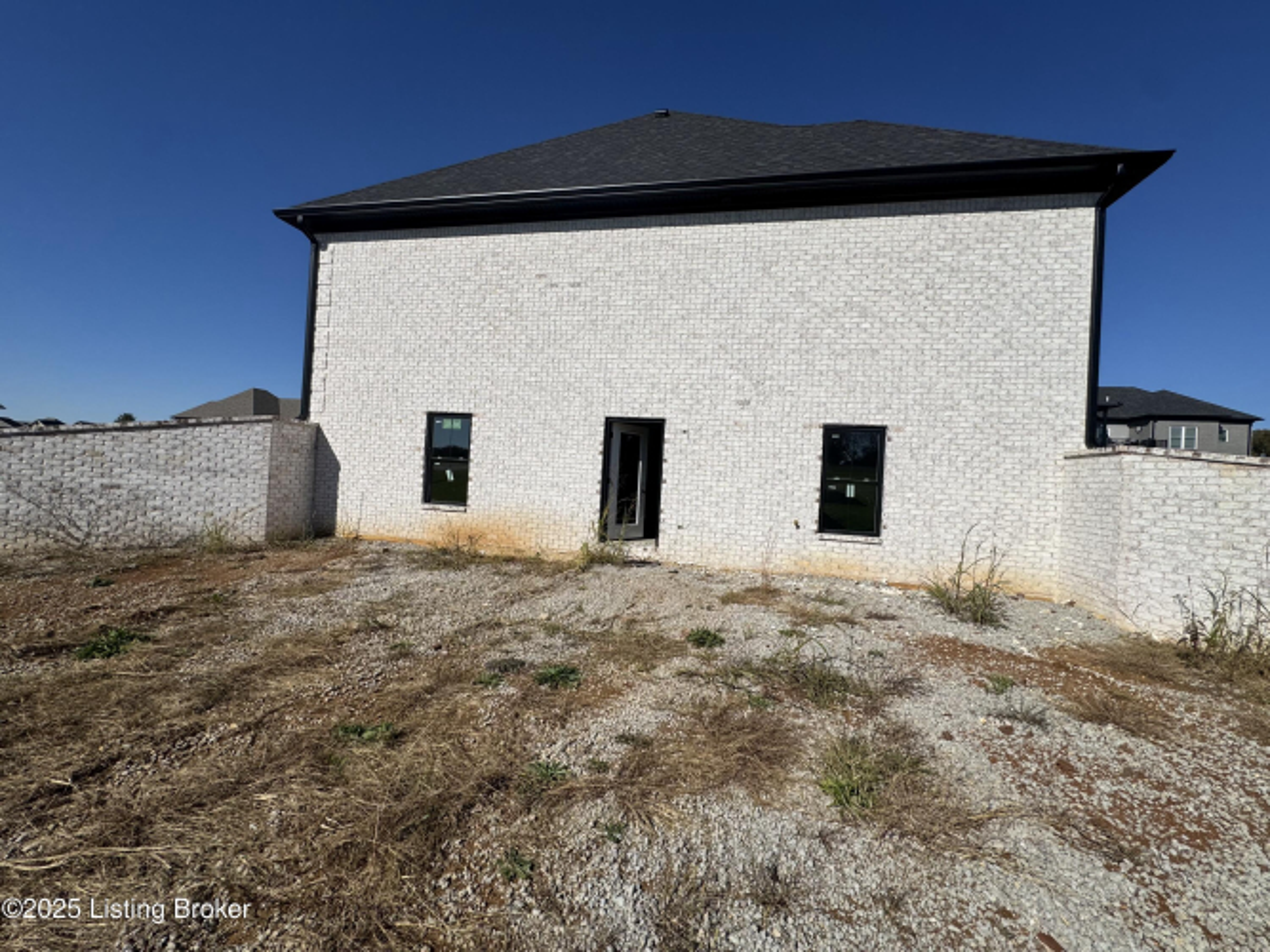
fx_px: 514
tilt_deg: +1.4
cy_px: 476
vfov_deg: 85.7
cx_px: 635
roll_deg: -3.1
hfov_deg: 102.1
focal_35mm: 14
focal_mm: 2.22
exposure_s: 1/4630
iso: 32
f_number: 2.2
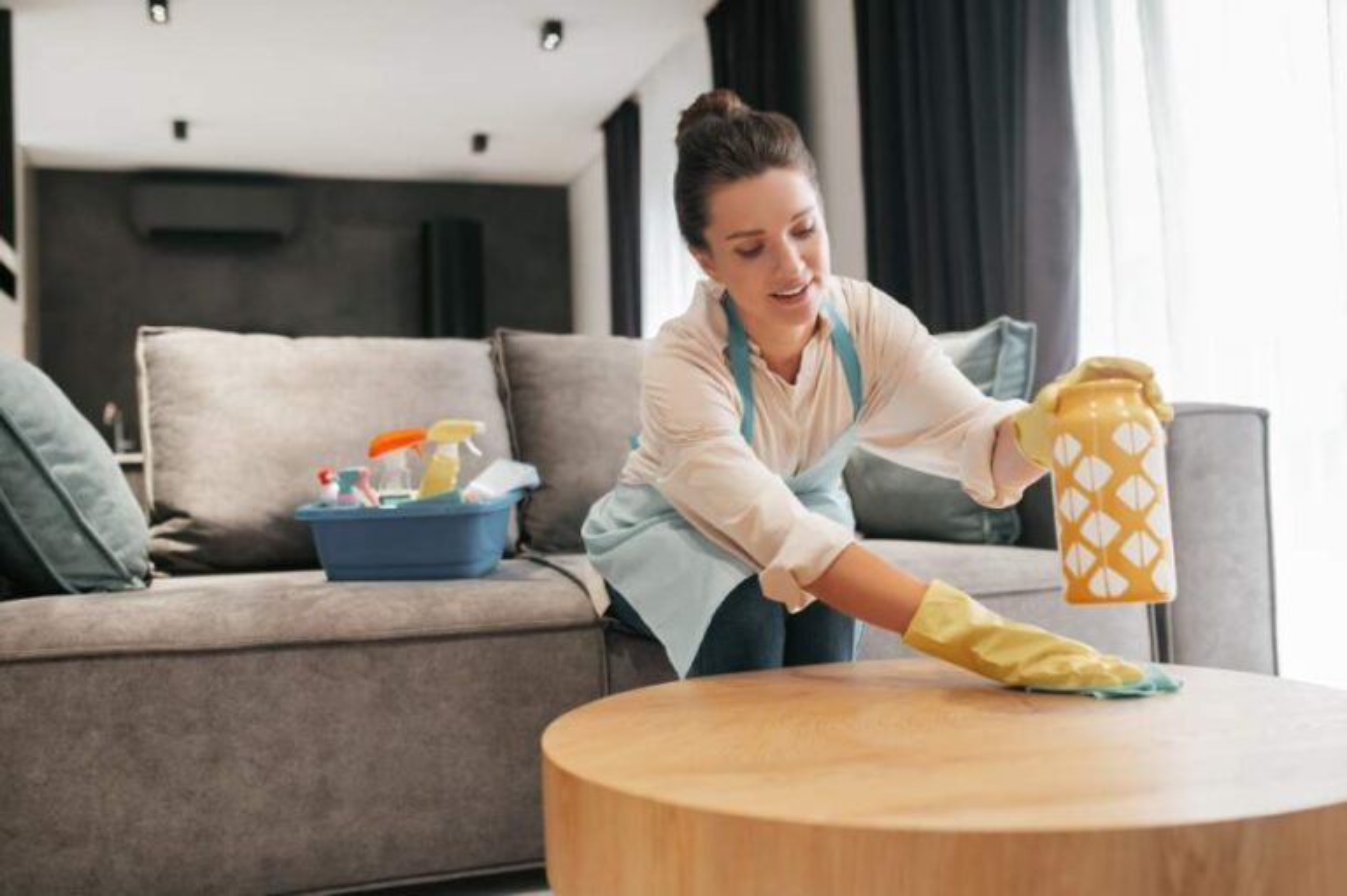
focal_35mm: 35
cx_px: 674
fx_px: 1309
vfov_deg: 37.8
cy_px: 448
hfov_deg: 54.5
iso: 640
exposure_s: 1/160
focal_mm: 35
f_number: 2.5
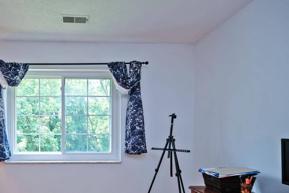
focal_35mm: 21
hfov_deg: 76.4
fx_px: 169
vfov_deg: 57.3
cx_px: 79
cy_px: 138
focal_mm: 14
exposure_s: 1/60
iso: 200
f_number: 4
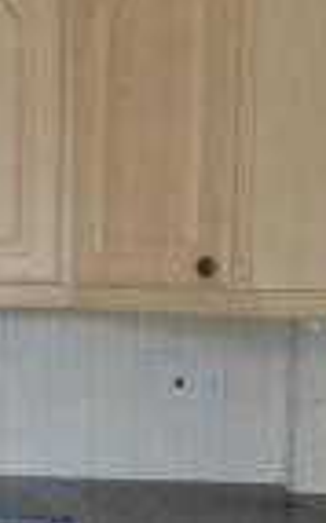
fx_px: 1355
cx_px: -317
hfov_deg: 12.2
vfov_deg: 21.6
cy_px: 408
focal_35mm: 95
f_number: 3.1
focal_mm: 4
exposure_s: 1/15
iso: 400
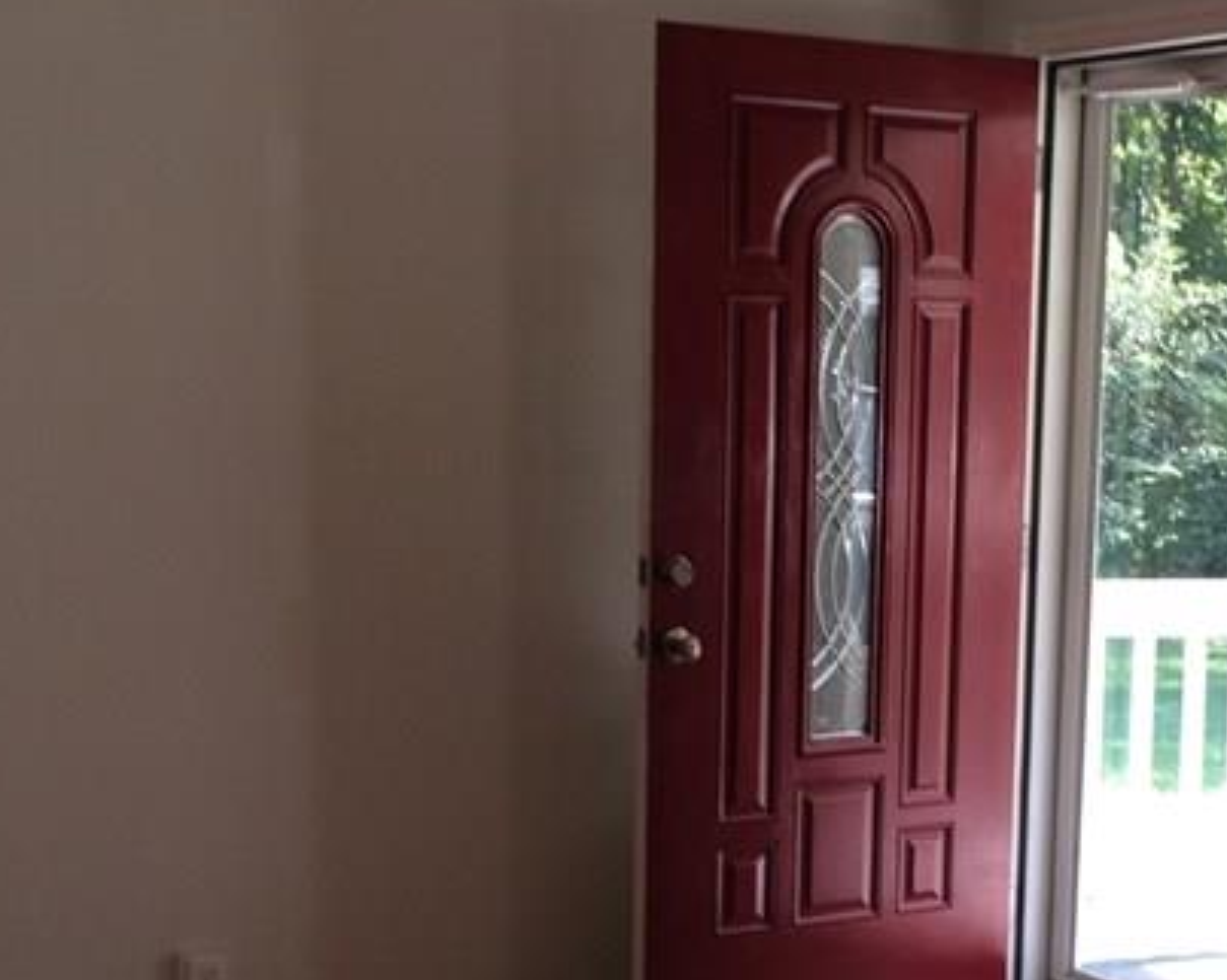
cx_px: 935
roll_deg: -2.0
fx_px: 2613
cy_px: 743
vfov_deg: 21.1
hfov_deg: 26.1
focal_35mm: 72
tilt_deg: -9.3
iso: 40
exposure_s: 1/60
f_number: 2.2
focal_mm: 4.15
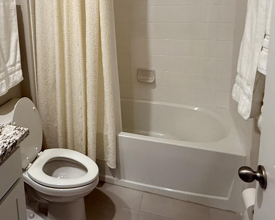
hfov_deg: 52.7
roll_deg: +2.8
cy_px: 38
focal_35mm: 33
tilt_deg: -10.2
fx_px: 269
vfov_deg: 42.2
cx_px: 83
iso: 250
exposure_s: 1/60
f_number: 2.2
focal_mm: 2.22
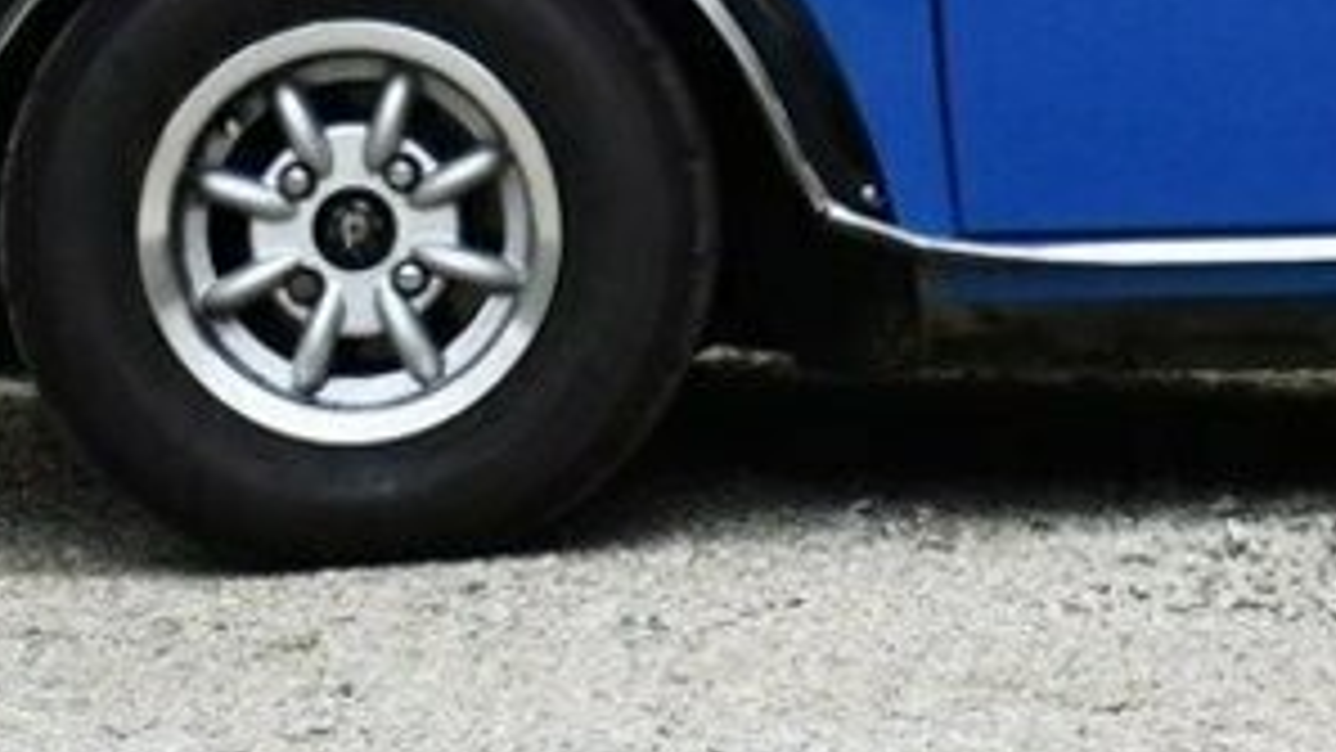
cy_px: -401
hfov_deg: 8.0
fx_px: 9458
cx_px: 1804
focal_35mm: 267
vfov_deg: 4.5
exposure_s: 1/250
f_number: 4.5
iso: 400
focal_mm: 42
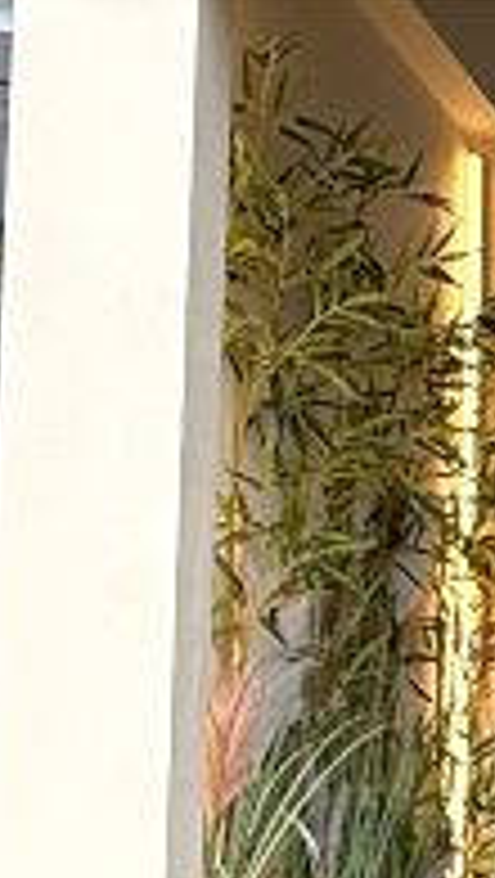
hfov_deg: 10.2
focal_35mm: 100
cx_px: 1256
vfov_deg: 20.5
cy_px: 928
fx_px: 2328
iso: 50
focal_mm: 2.22
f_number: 2.2
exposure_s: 1/269
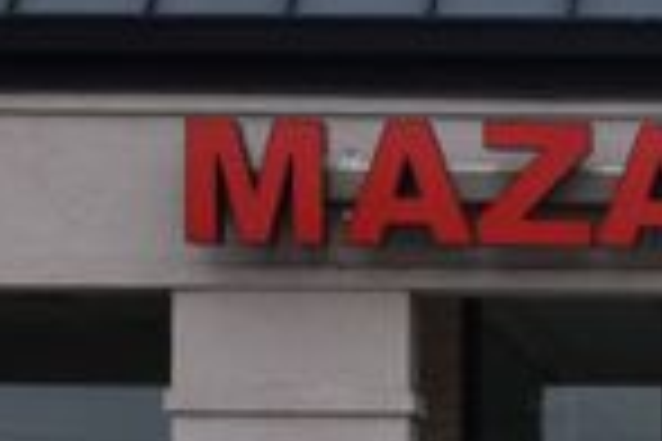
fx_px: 3843
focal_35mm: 209
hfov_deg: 9.5
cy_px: 860
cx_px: 1058
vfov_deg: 6.4
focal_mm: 32
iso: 400
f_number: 11
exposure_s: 1/400
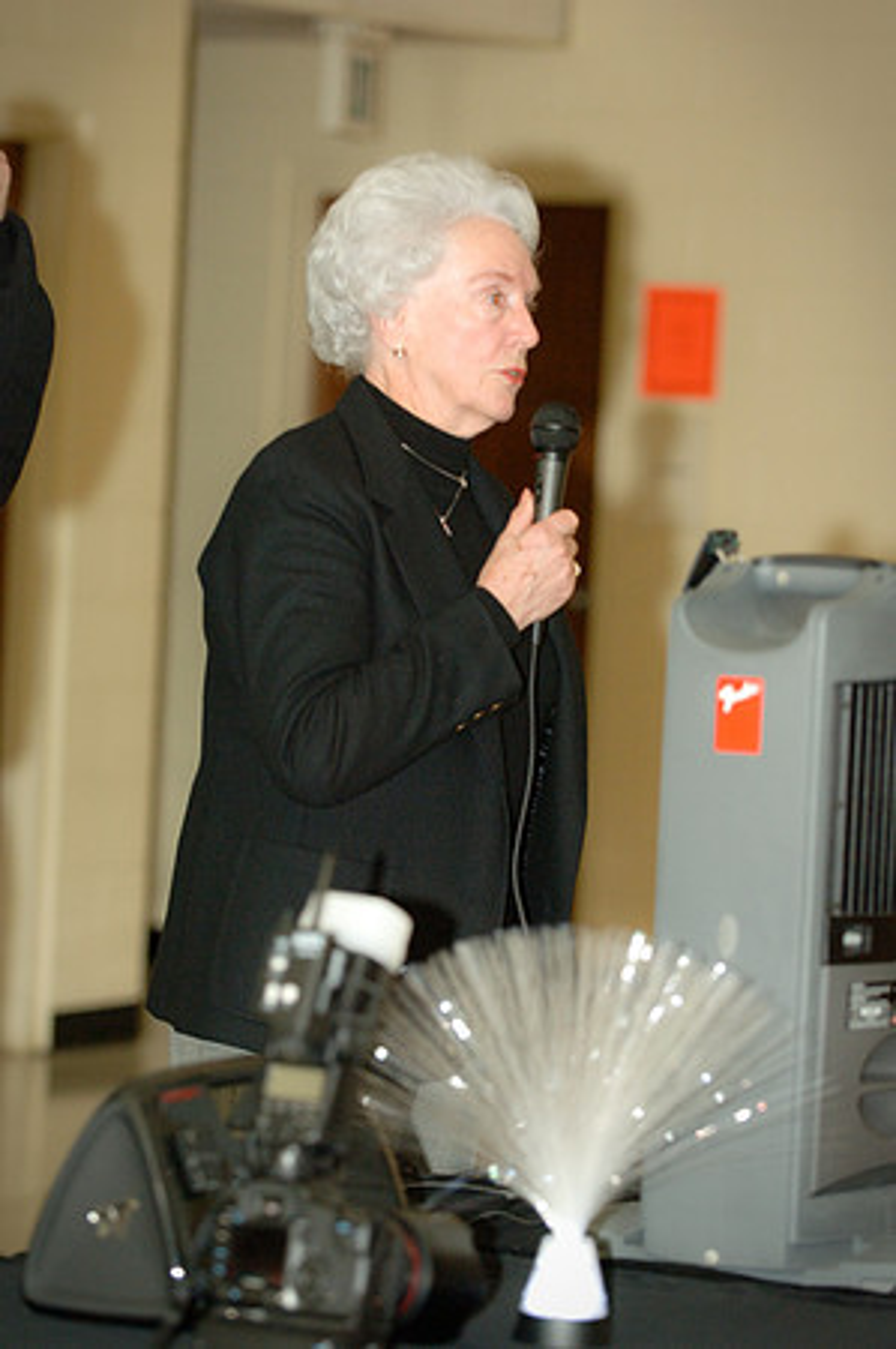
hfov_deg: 8.7
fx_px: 5893
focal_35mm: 158
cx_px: 448
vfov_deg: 13.1
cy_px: 674
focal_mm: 105
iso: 800
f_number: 2.8
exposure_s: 1/60
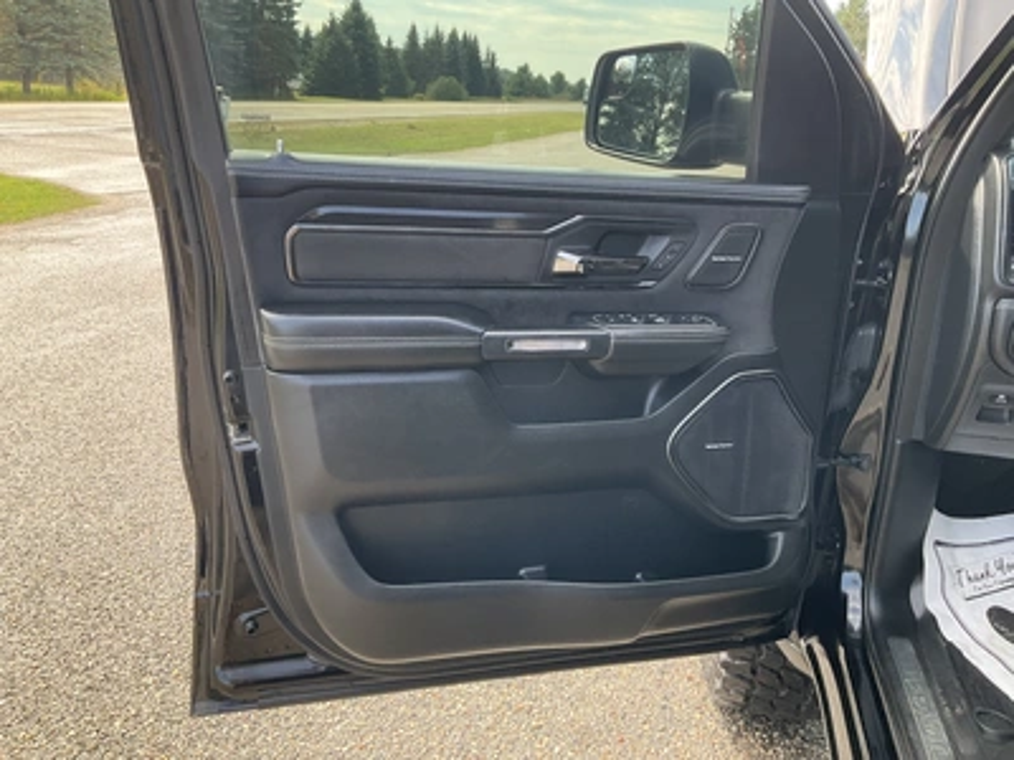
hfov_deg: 61.7
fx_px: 849
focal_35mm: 29
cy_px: 380
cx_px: 507
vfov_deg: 48.2
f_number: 1.8
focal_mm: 3
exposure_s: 1/142
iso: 32
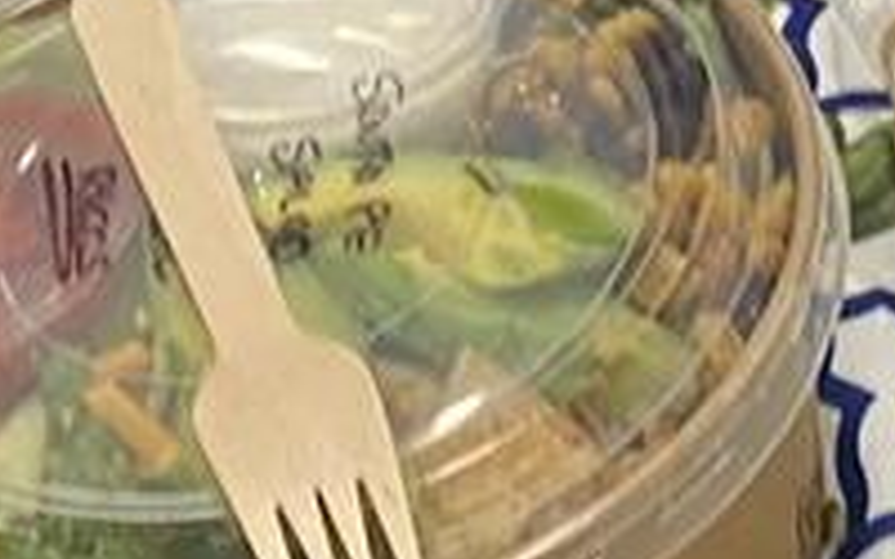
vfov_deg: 5.8
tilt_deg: -28.0
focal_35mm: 212
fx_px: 5171
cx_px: 331
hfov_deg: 9.9
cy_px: -982
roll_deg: +13.1
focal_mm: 4.25
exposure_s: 1/50
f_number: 1.8
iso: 100
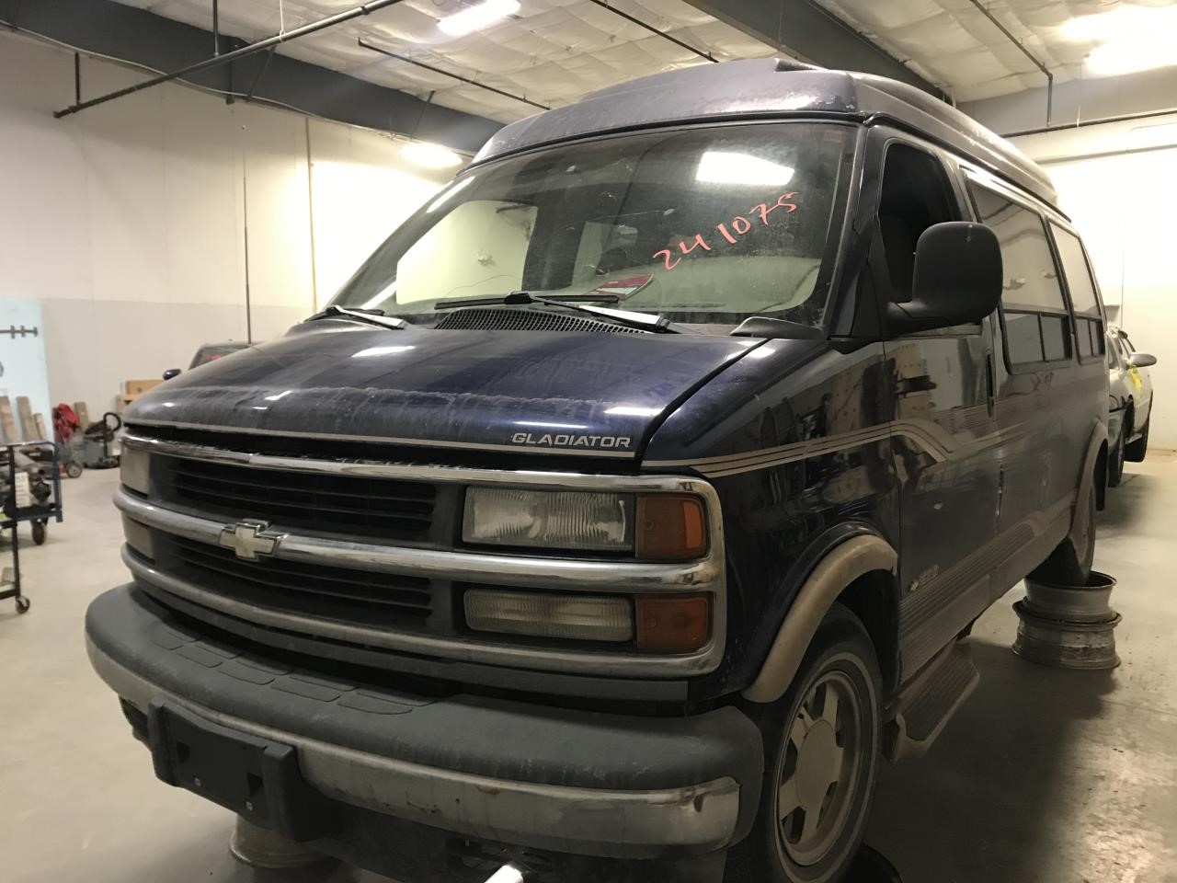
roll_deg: +1.1
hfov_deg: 63.4
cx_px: 588
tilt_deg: -4.7
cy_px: 442
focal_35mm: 28
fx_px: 952
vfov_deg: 49.7
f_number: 1.8
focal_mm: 3.99
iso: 64
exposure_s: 1/15
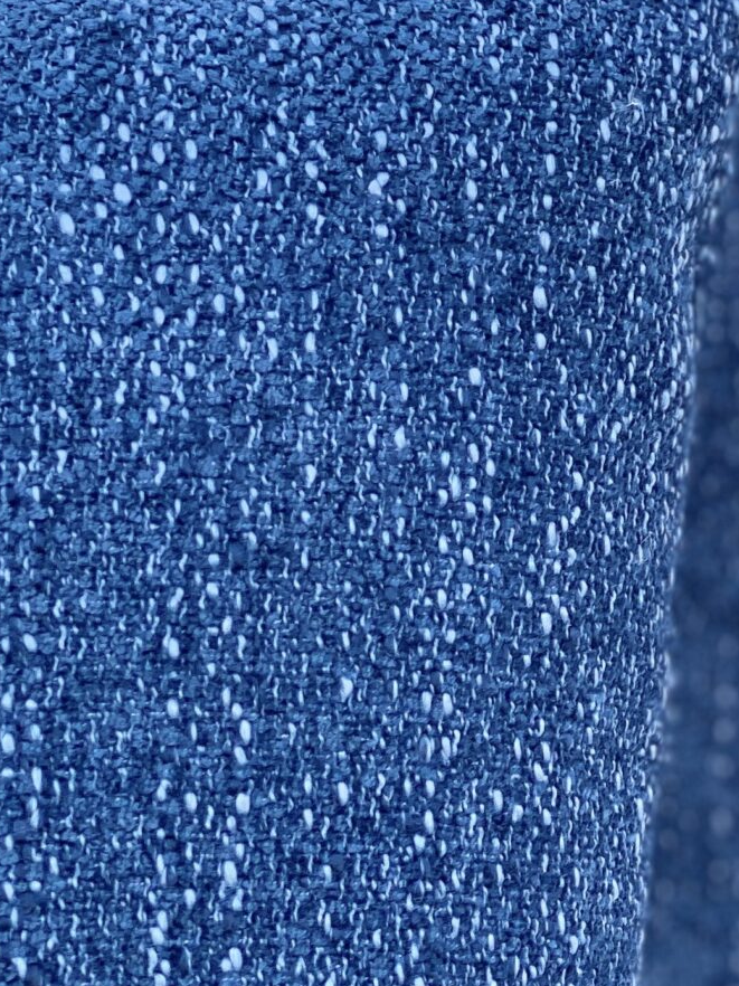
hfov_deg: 9.8
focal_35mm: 151
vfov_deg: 13.1
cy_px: 456
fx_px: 4300
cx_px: 577
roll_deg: -1.6
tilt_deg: -13.9
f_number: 2
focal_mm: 6
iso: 40
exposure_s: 1/122
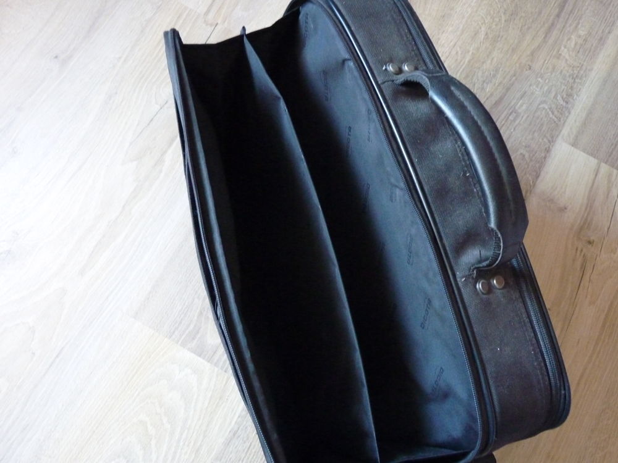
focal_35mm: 38
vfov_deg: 37.7
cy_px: 232
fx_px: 678
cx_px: 309
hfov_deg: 49.0
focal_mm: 6.8
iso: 800
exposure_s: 1/15
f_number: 3
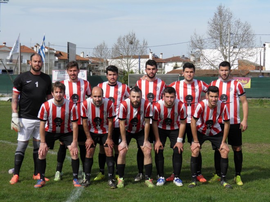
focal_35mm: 73
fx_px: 569
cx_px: 135
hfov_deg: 26.7
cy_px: 101
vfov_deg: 20.2
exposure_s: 1/320
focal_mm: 13.2
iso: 50
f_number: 5.5
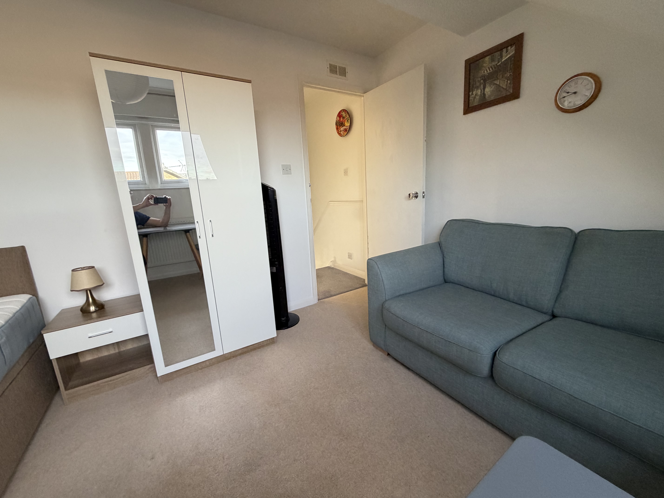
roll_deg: +3.8
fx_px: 269
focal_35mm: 14
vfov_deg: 85.7
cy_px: 249
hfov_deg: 102.1
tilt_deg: -12.0
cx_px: 332
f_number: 2.2
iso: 320
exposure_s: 1/86
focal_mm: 2.22
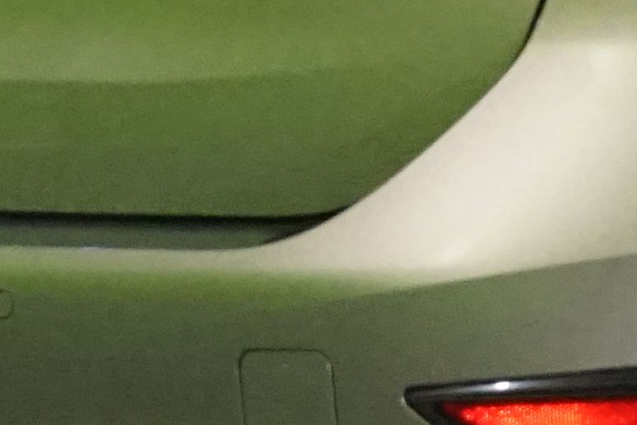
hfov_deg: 3.9
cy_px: -208
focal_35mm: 527
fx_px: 9324
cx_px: 995
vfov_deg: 2.6
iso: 6400
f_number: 13
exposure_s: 1/40
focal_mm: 68
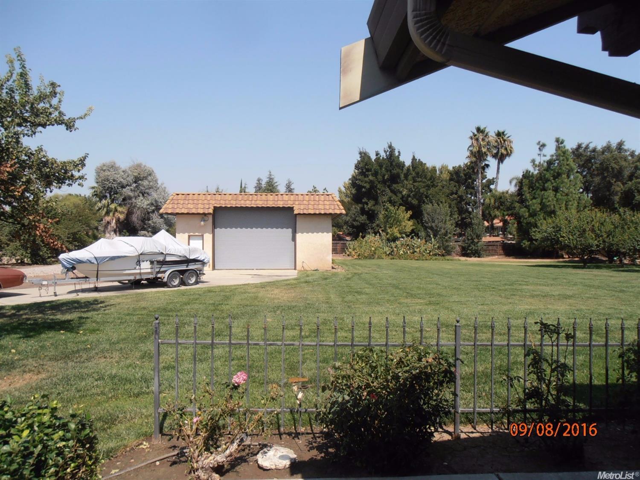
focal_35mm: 24
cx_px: 320
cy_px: 240
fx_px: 444
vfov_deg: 56.8
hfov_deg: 71.6
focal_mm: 4.2
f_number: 3
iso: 80
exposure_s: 1/1250
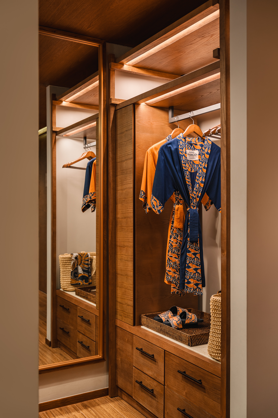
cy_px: 209
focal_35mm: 36
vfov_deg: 53.1
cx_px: 139
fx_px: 417
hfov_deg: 36.9
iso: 200
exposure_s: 1/6
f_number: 2.8
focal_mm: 36
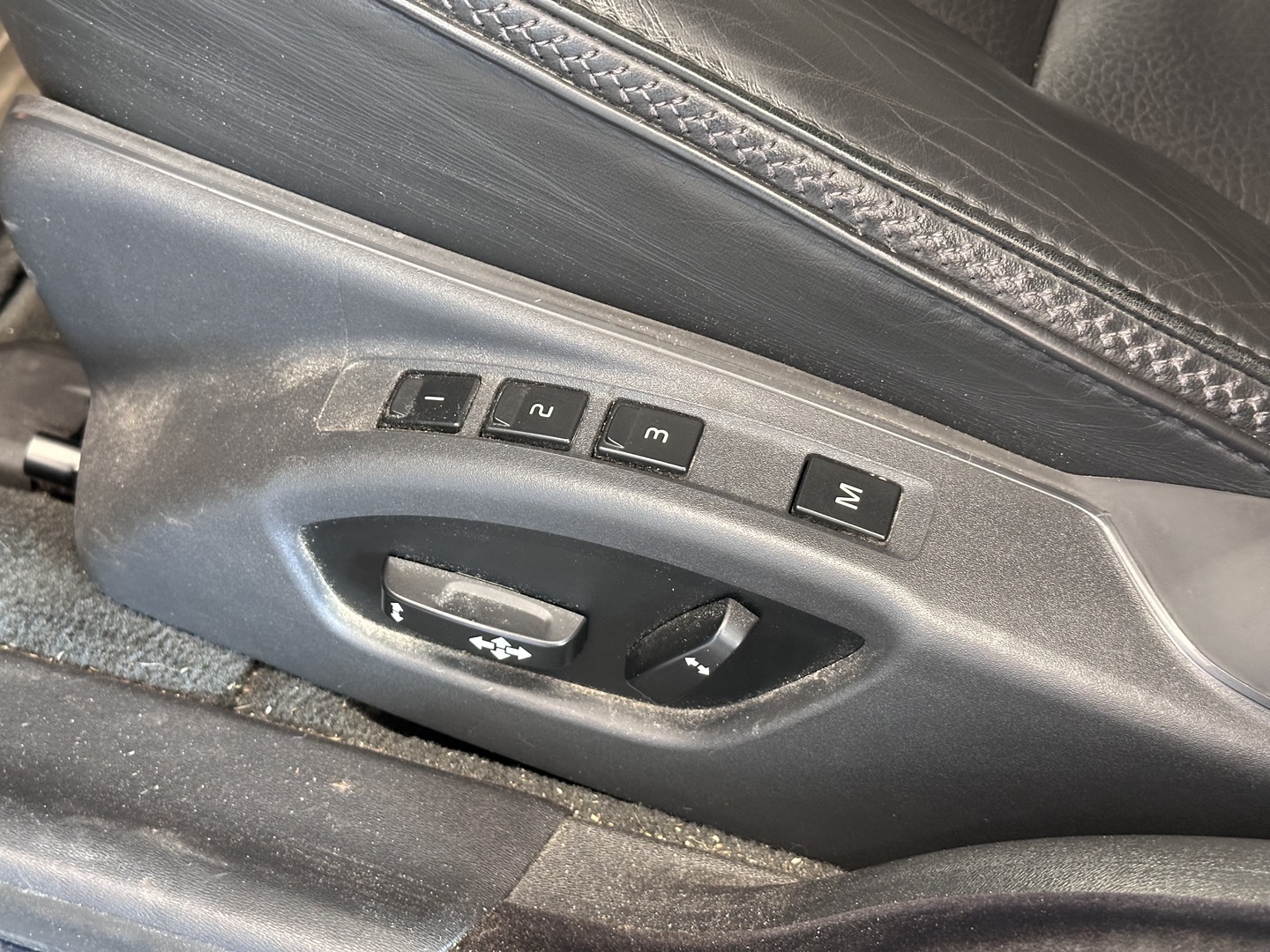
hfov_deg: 39.7
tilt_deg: -47.9
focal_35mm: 48
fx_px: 1761
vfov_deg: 30.3
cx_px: 635
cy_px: 476
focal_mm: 6.86
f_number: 1.78
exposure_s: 1/33
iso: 500
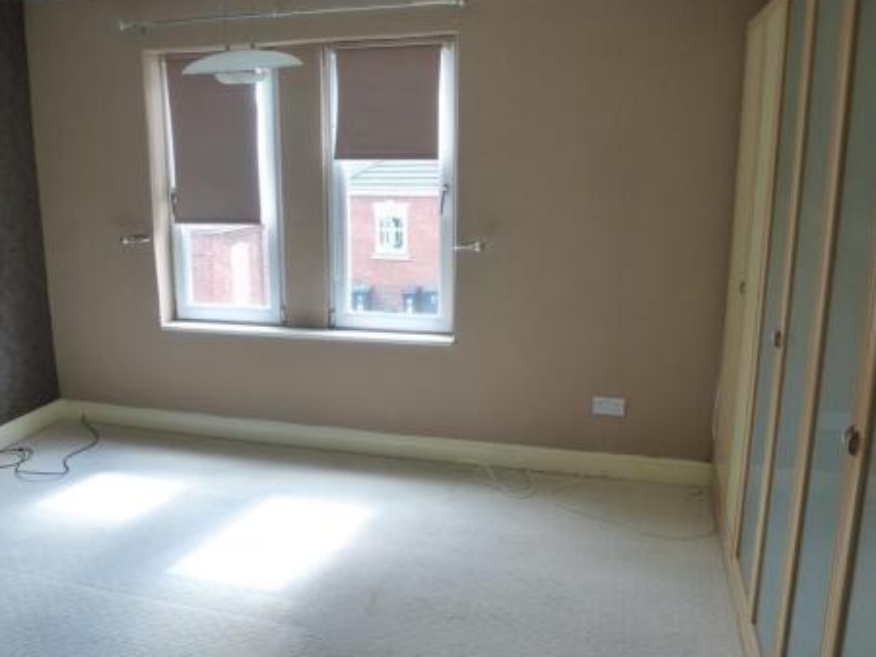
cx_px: 360
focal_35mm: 31
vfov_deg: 45.4
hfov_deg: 58.0
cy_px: 351
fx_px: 784
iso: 250
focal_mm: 4.3
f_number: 3.3
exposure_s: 1/60
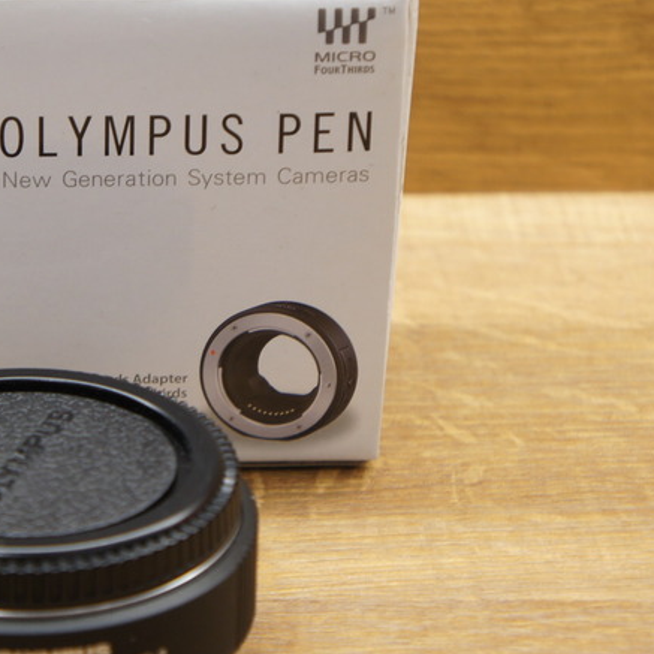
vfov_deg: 12.5
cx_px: 63
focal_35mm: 140
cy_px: 308
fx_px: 2992
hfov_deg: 12.4
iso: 200
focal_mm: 40
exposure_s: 1/30
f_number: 4.5
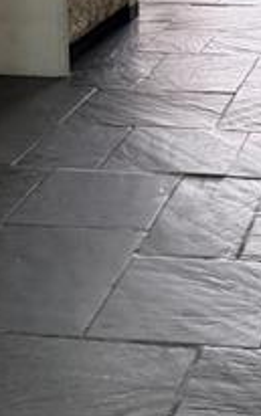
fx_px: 1080
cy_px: -61
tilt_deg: -7.8
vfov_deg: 20.6
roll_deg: -1.1
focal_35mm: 95
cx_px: 301
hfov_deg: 13.5
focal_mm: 6.76
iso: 320
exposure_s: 1/60
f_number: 1.78
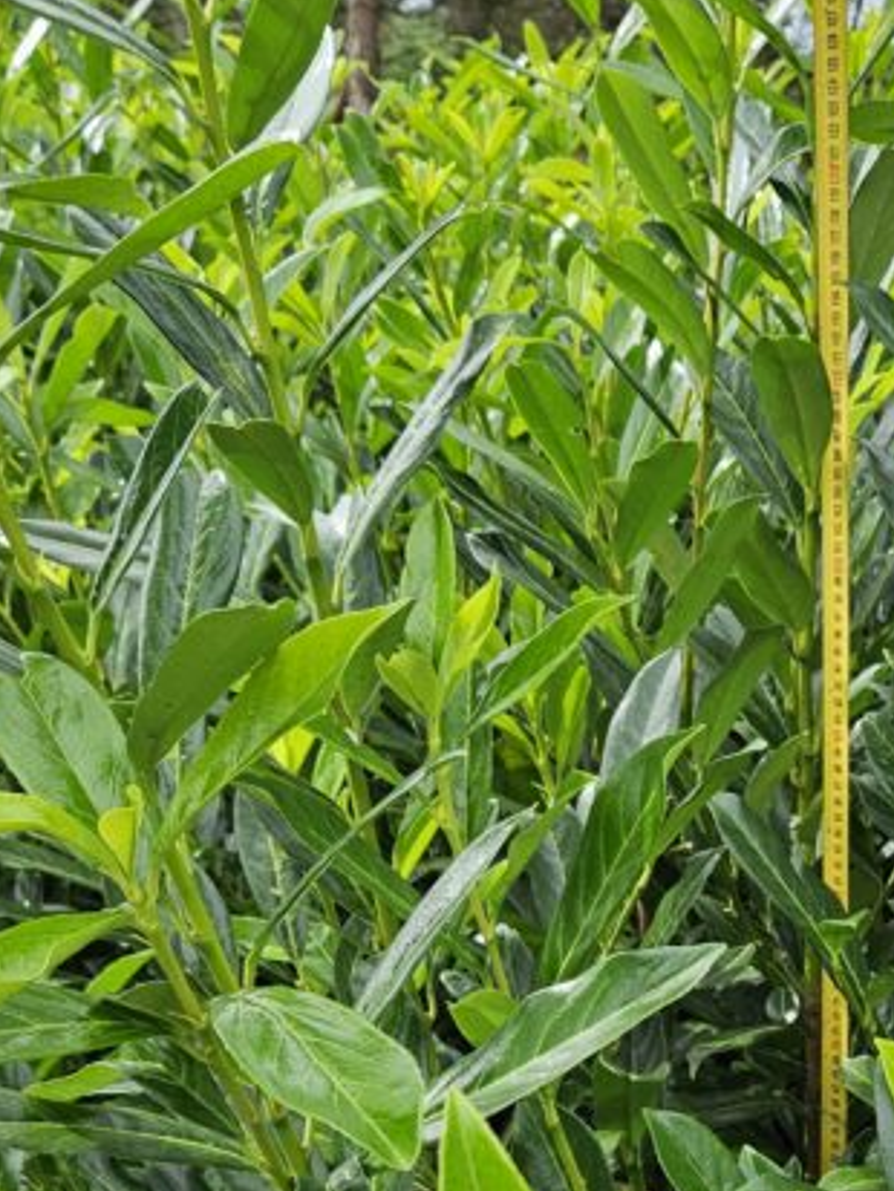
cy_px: 946
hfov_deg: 24.7
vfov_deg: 32.9
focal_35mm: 57
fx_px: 1962
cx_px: 851
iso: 40
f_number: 1.8
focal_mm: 5.4
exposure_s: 1/1132
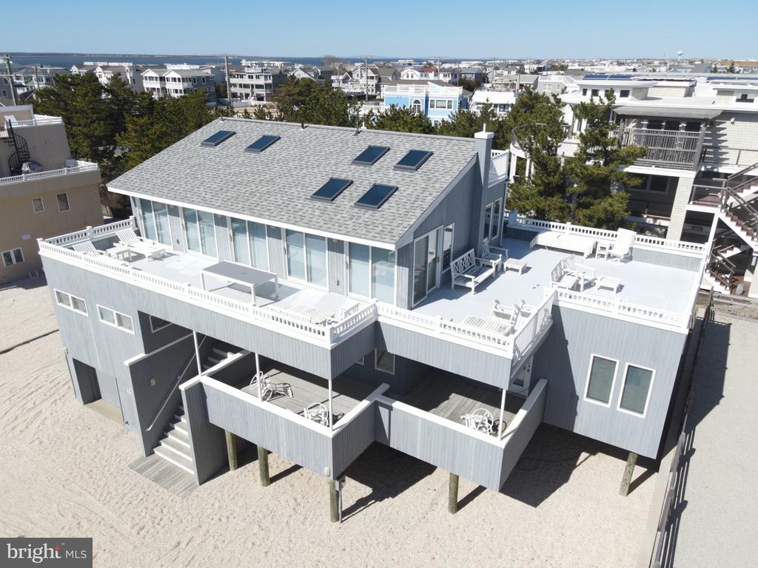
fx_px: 526
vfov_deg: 56.8
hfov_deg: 71.6
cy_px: 284
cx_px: 379
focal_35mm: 24
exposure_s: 1/800
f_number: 2.8
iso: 100
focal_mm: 4.5
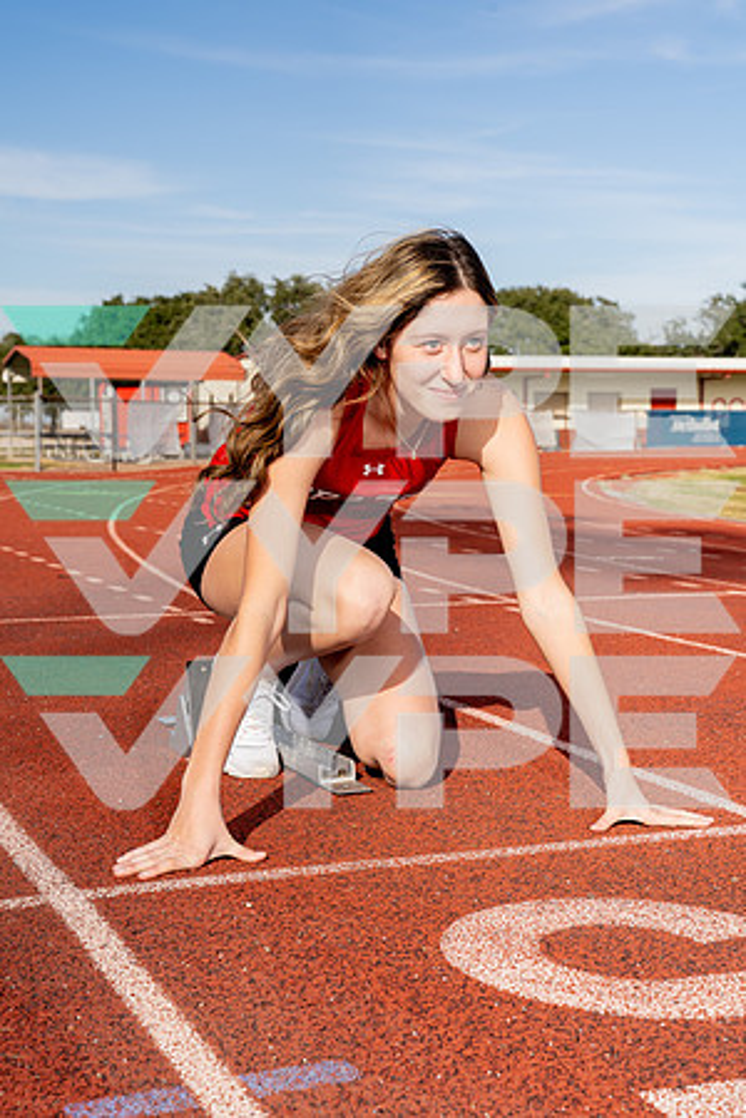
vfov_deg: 38.2
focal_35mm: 52
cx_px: 373
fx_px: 1616
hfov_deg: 26.0
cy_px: 559
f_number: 8
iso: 100
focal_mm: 52
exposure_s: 1/250
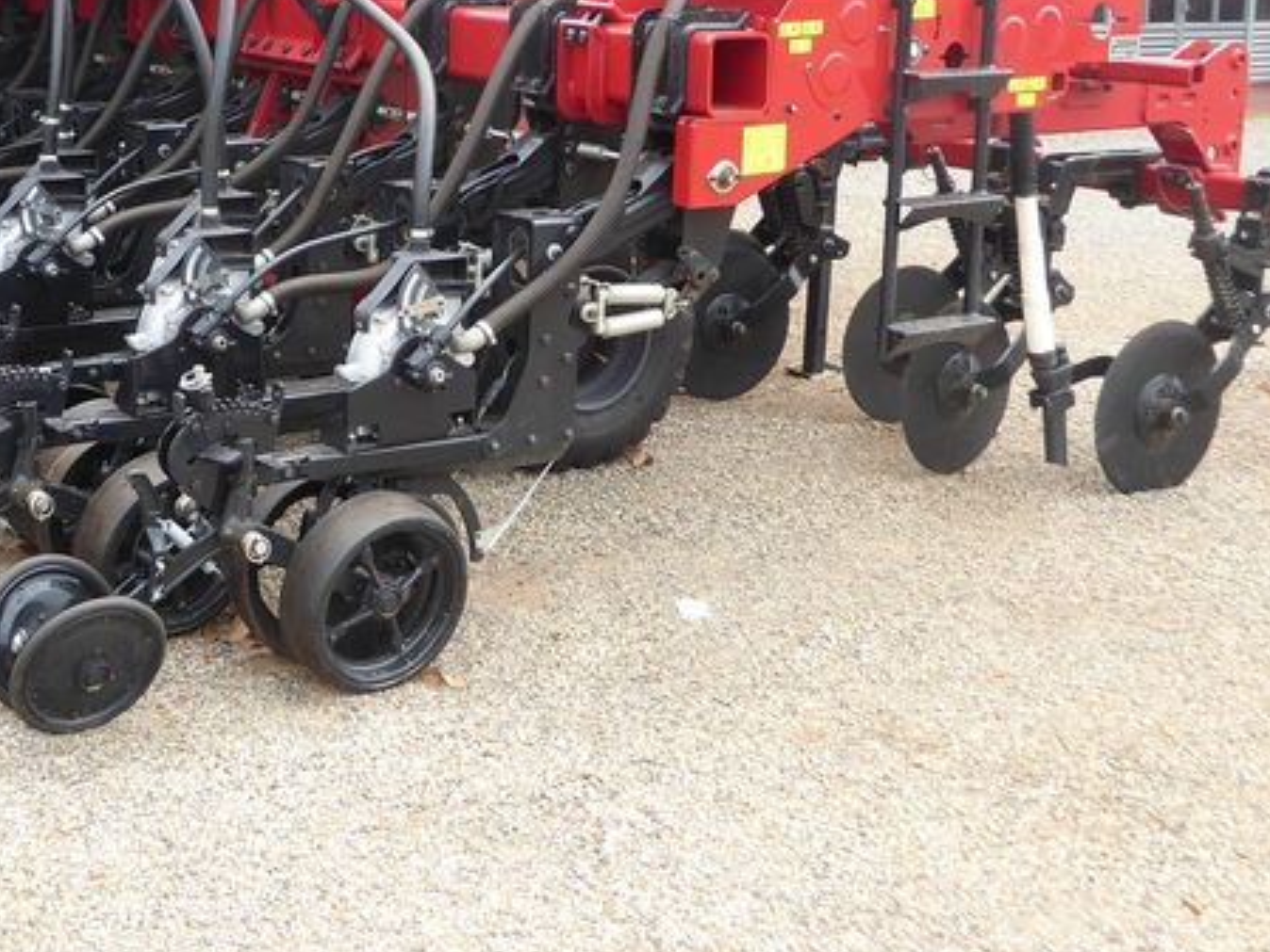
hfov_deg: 33.2
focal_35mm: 57
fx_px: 2092
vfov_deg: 25.3
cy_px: 201
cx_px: 331
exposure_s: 1/160
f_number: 3.5
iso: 80
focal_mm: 5.4
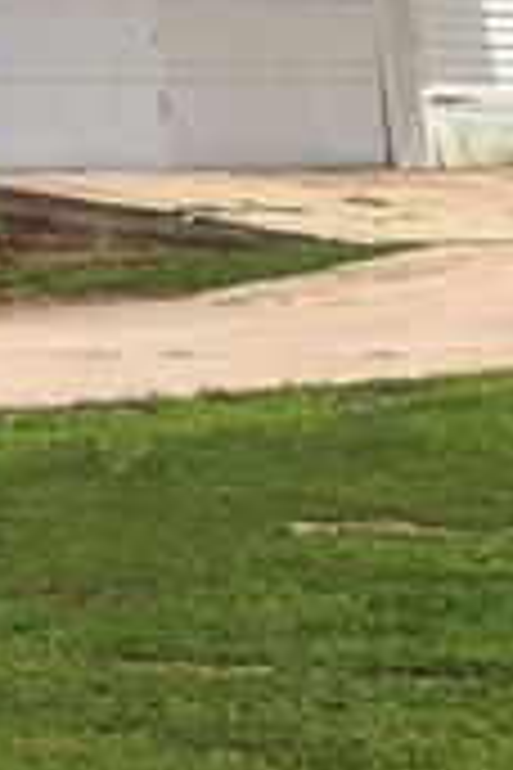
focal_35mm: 174
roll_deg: +0.7
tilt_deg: +8.1
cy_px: -342
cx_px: -1714
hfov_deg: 6.2
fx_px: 3719
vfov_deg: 11.4
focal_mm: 4
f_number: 1.8
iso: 20
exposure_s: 1/2825
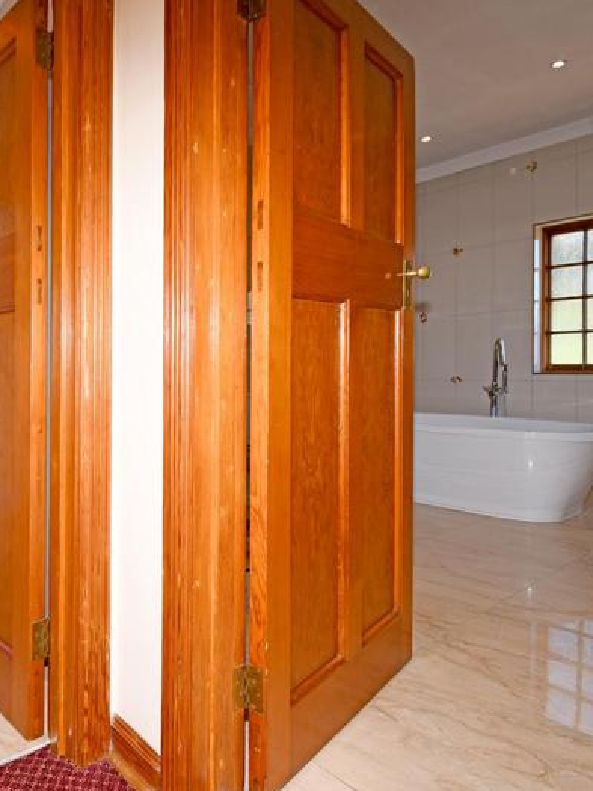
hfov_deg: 58.5
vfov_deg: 76.4
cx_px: 163
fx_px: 503
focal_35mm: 22
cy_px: 401
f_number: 4.5
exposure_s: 1/60
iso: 160
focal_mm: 10
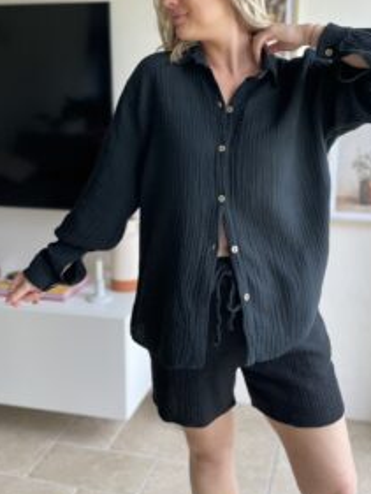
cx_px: 225
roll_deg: +0.0
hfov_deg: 38.5
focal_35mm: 37
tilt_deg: -6.5
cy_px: 167
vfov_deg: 49.3
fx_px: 528
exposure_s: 1/121
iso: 100
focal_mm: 4.2
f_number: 1.6
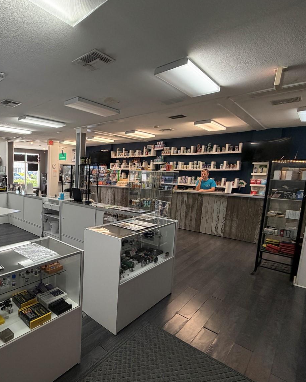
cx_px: 49
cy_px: 195
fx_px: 215
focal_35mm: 19
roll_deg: -1.8
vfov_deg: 83.3
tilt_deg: -5.8
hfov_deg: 62.9
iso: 200
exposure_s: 1/60
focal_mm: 2.22
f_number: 2.2
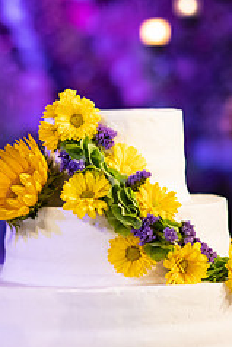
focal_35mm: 104
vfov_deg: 19.6
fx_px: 1004
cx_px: 109
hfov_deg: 13.2
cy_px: 147
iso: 2500
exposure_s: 1/100
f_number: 2
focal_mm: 55
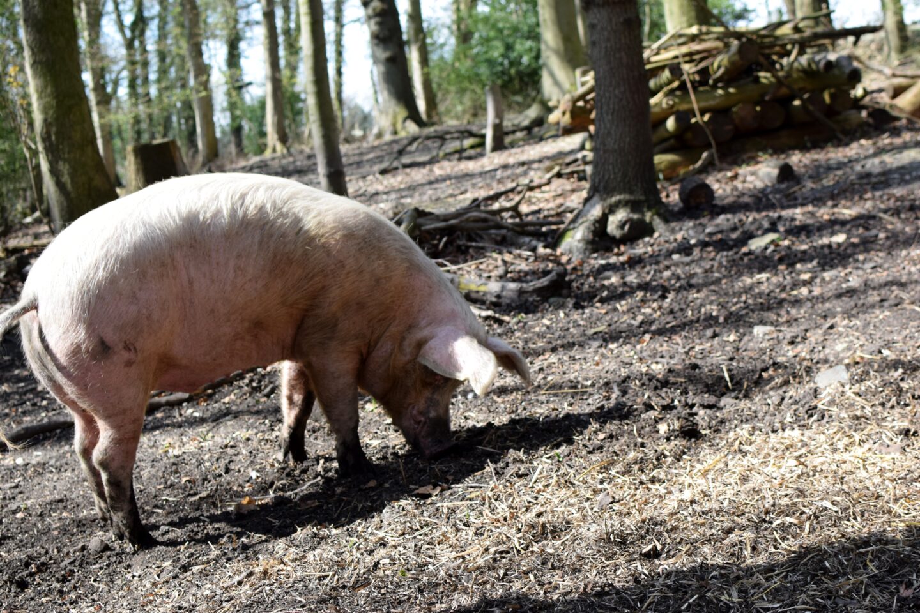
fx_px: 1342
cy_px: 306
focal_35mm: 52
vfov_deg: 25.8
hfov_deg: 37.9
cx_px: 460
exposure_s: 1/1000
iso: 500
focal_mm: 35
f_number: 4
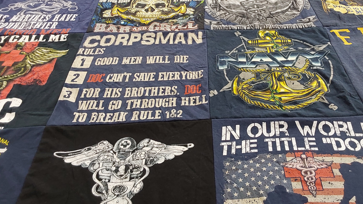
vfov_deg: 32.5
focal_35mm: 36
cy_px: 62
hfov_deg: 55.0
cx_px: 213
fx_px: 347
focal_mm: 2.91
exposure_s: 1/50
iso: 200
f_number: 1.9
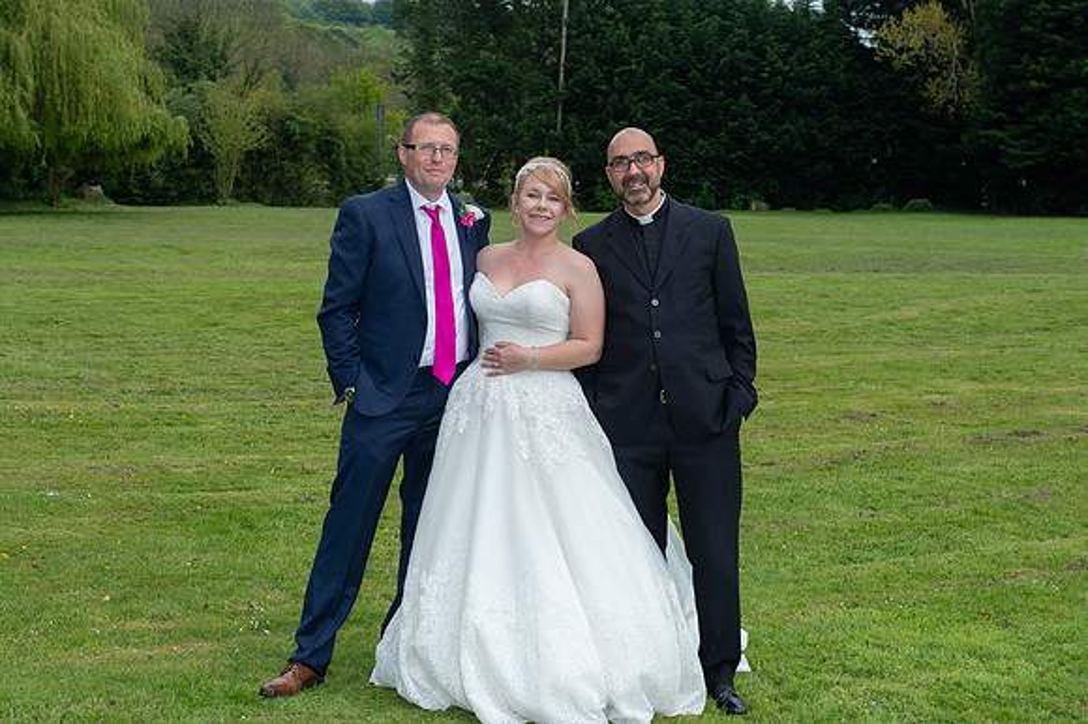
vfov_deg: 21.6
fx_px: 1901
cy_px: 362
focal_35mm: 63
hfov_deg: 31.9
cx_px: 544
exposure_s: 1/160
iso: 160
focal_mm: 62
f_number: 8
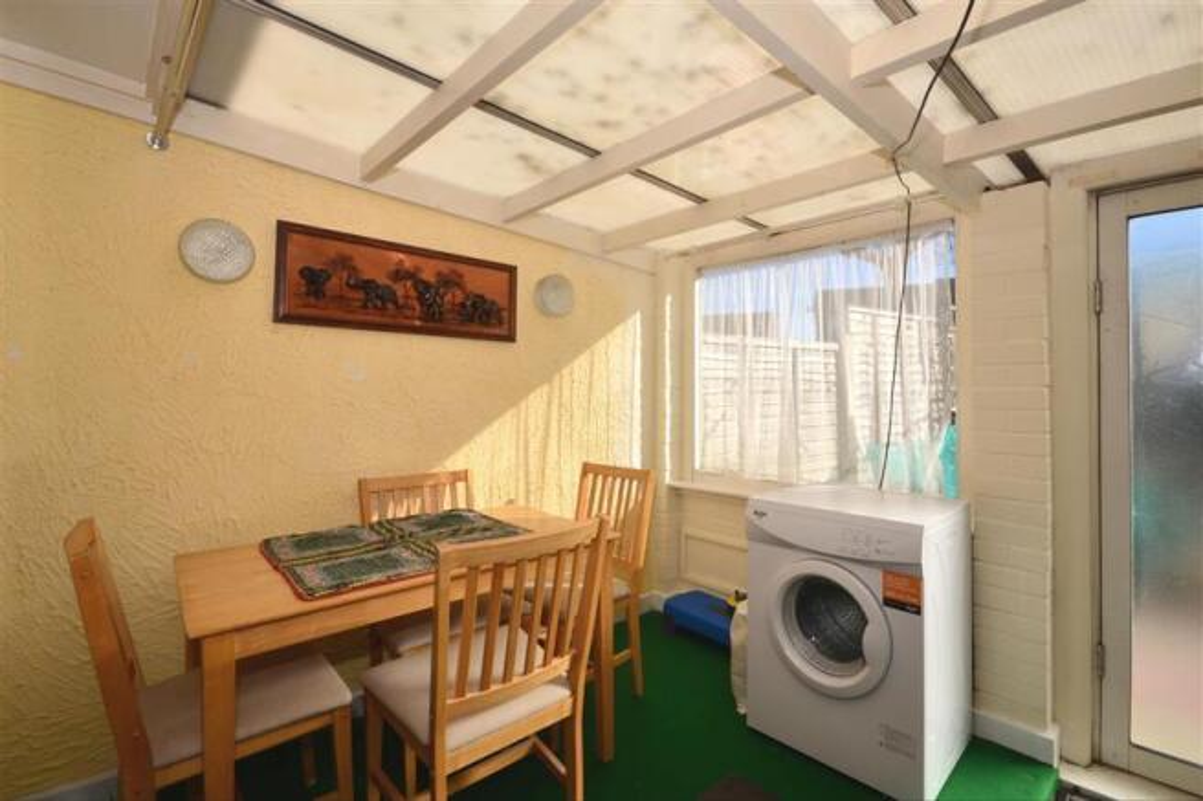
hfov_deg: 100.4
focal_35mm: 15
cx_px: 602
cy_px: 400
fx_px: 501
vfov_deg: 77.3
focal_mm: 10
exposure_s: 1/200
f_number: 20
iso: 400
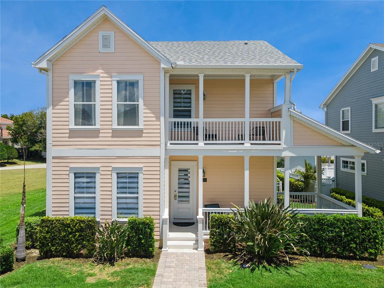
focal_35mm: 24
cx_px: 192
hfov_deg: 71.6
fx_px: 266
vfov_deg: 56.8
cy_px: 144
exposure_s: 1/640
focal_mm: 4.5
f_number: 2.8
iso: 100
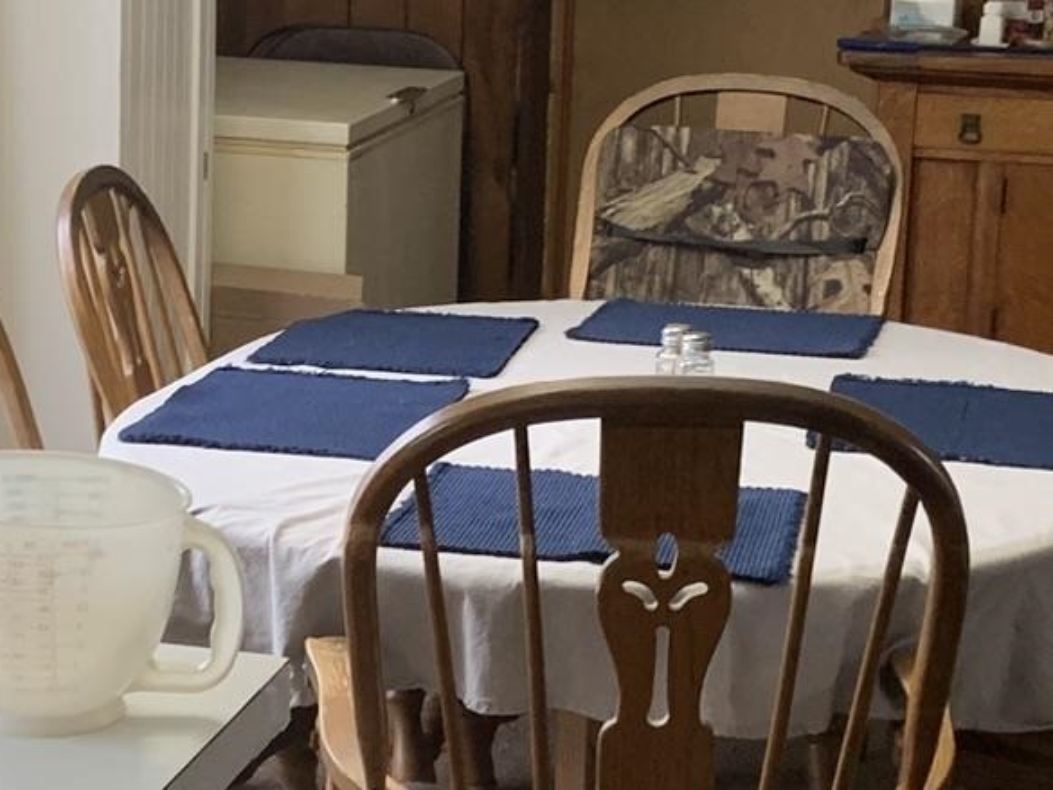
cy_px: 360
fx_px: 2769
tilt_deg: -11.5
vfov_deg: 16.2
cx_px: 405
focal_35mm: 91
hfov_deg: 21.5
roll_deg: -2.5
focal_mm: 4.25
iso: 200
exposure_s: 1/60
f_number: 1.8
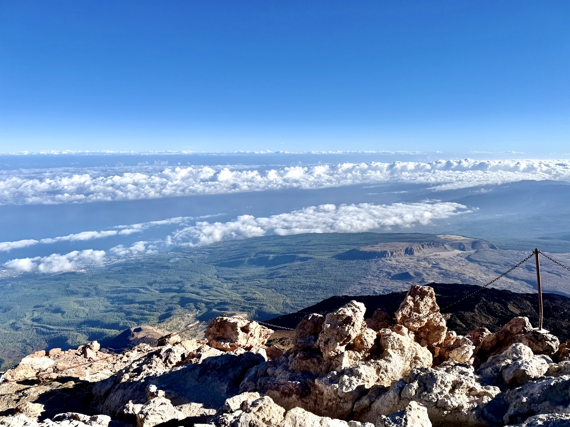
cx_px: 285
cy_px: 214
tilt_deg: -13.6
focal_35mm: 24
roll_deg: -0.3
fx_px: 395
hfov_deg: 71.6
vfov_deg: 56.8
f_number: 1.78
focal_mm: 6.76
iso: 80
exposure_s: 1/8130
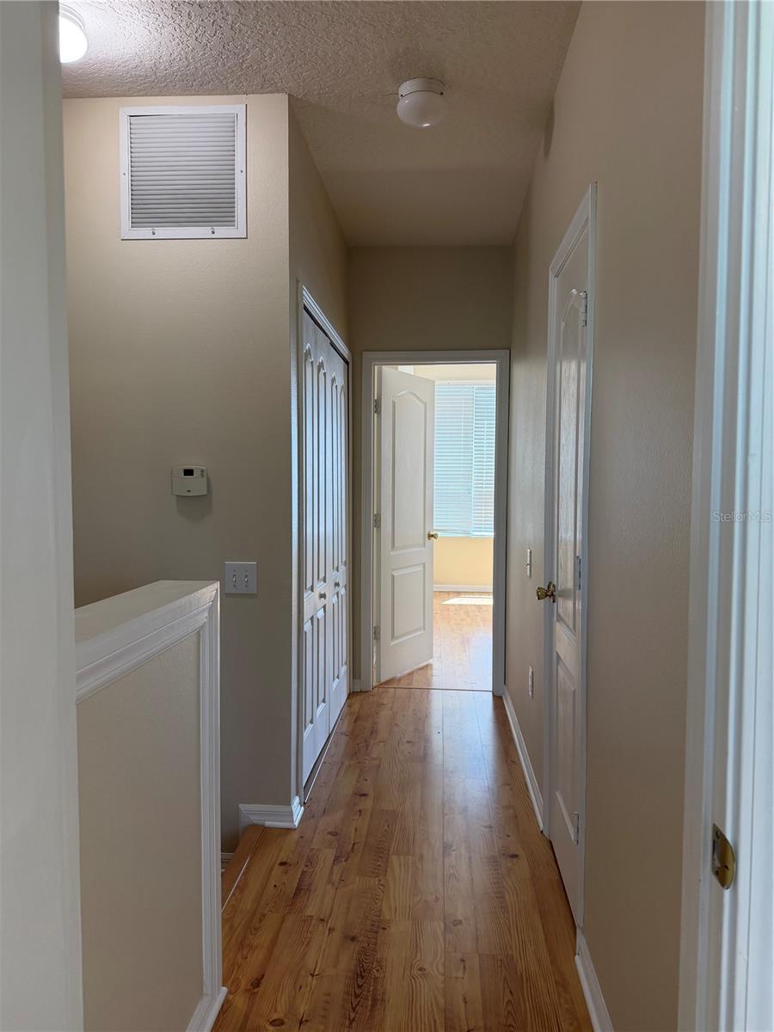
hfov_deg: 56.8
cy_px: 516
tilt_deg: -2.9
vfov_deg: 71.6
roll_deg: -0.4
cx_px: 387
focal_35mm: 24
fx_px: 716
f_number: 1.78
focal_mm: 6.76
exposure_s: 1/145
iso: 160
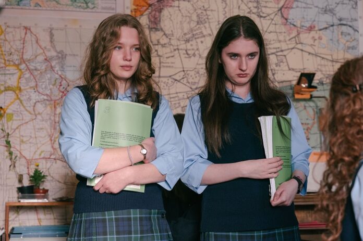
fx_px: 705
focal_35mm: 70
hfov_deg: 28.9
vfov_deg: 19.4
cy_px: 120
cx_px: 182
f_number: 5
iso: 1250
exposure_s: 1/400
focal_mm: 70
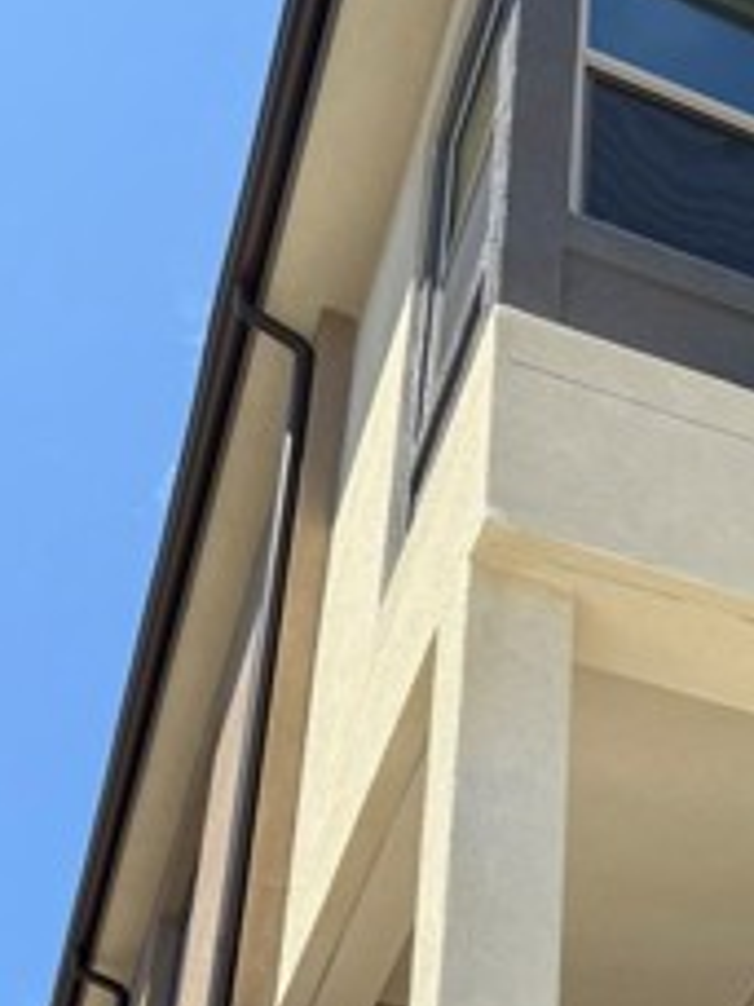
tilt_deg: +28.8
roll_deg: +0.9
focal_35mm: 73
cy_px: 1178
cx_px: 900
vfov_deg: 24.4
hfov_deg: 19.1
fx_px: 2120
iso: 50
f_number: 1.6
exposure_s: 1/2208
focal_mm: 5.96
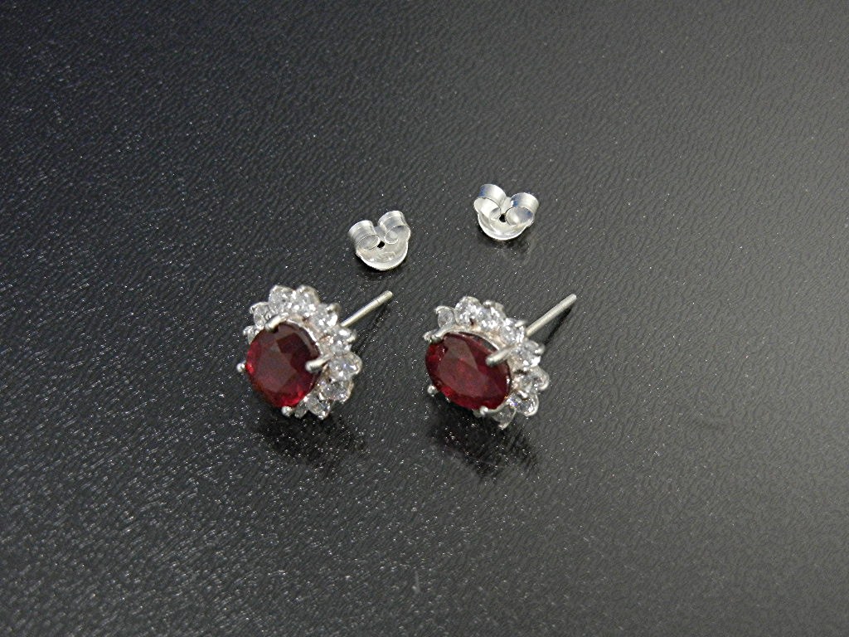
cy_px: 318
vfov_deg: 28.0
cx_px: 424
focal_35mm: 52
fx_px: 1275
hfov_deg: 36.8
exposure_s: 1/30
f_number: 7.8
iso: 800
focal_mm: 9.3
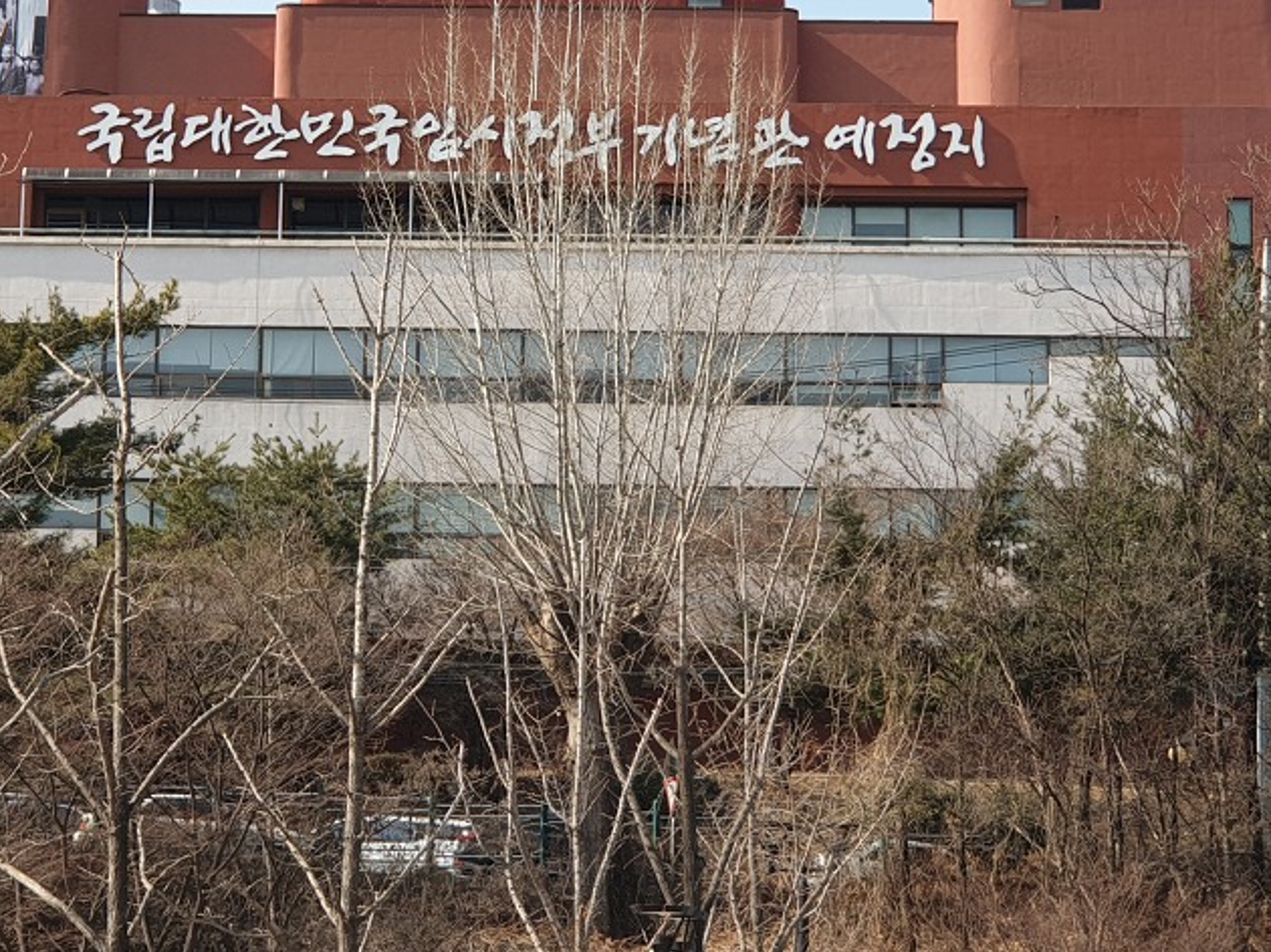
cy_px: 278
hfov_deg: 25.0
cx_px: 517
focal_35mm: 78
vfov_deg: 18.8
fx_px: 2863
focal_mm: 6
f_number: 2.4
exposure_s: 1/511
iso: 25
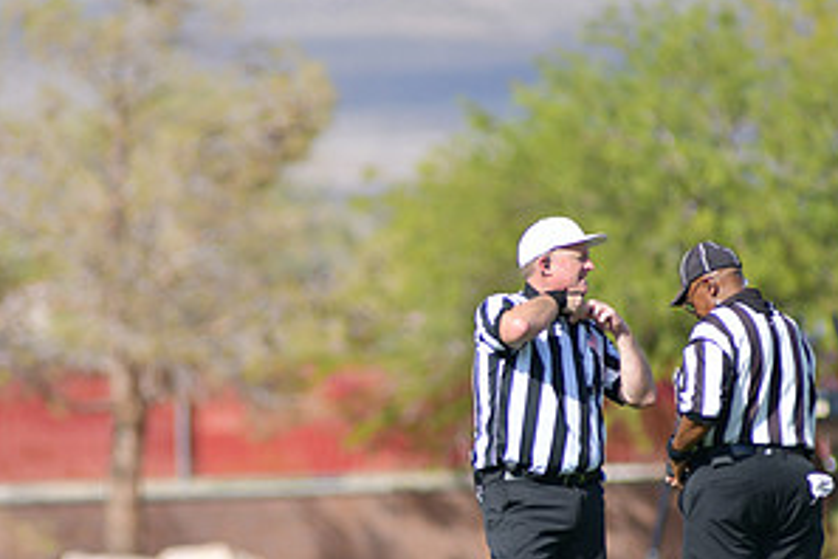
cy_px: 459
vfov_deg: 2.3
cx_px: 229
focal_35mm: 586
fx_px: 13640
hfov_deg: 3.5
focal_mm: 300
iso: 125
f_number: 3.5
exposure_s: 1/2000
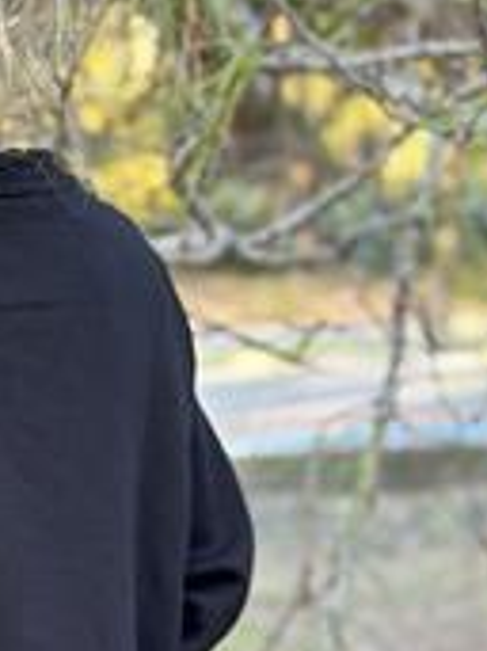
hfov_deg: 9.9
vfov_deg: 13.4
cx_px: -179
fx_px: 2742
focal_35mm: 146
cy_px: 621
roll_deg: +1.7
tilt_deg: -9.5
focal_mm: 6.86
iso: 100
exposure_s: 1/121
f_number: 1.78
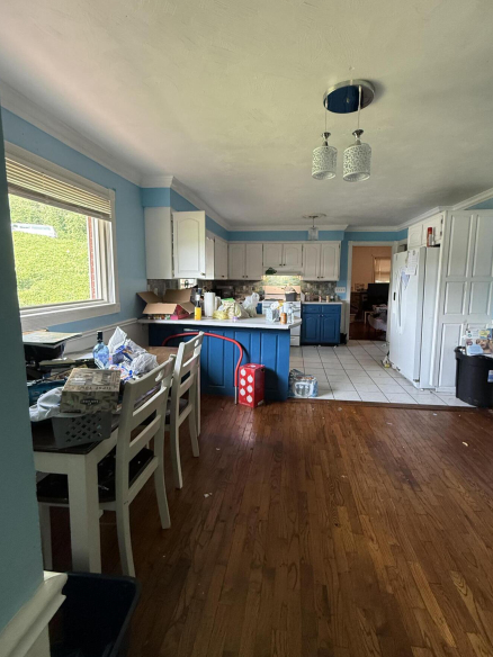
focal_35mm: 16
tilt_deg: -6.6
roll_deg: -0.4
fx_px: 304
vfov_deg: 94.4
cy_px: 316
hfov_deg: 78.1
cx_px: 256
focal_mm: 2.22
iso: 400
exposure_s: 1/81
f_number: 2.2
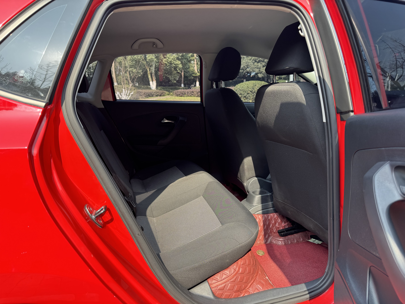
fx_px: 281
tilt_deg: -11.2
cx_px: 202
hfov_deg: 71.6
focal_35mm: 24
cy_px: 152
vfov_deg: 56.8
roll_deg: +0.1
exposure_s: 1/381
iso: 80
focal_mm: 6.76
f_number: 1.78
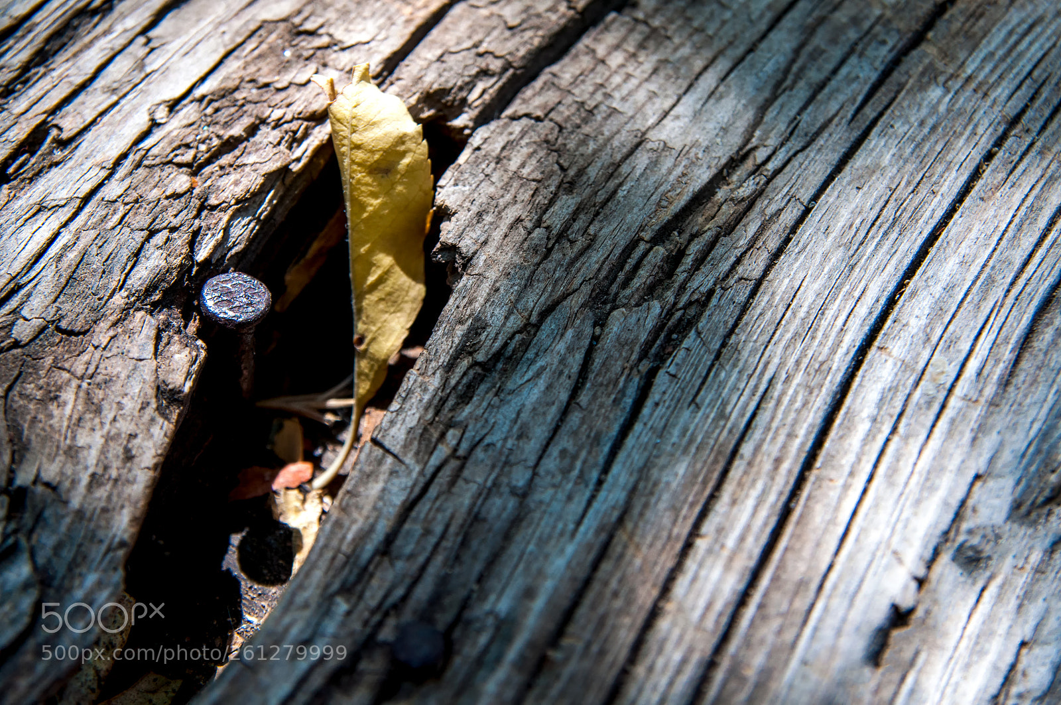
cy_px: 352
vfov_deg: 28.0
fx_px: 1413
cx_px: 530
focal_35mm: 48
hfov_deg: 41.2
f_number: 5.6
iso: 200
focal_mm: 32
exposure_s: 1/125
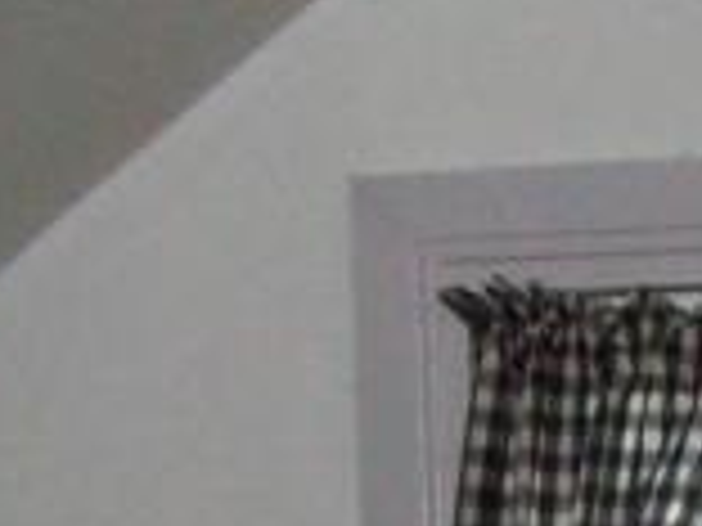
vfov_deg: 6.1
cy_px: 1048
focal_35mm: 237
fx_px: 4806
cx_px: 1028
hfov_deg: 8.2
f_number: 2.7
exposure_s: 1/64
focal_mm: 6
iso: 200
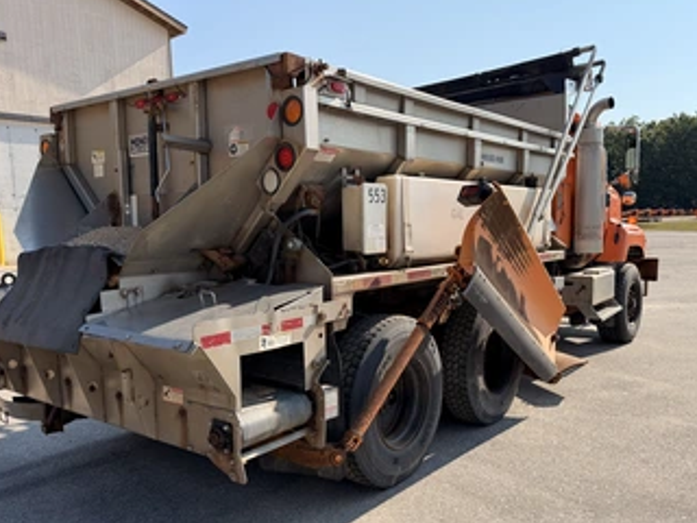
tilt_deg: -9.1
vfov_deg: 46.5
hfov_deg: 59.9
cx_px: 370
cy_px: 314
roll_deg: +1.5
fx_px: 604
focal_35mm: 30
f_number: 1.78
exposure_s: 1/4167
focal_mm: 6.76
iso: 100
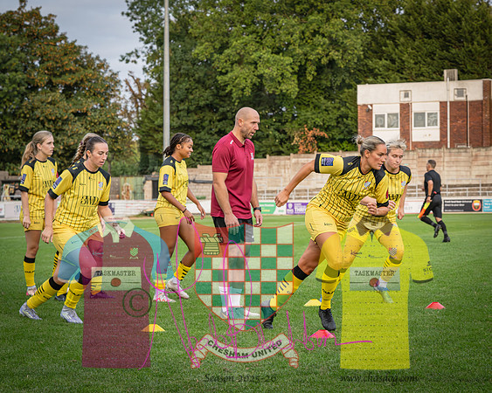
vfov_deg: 17.5
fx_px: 1275
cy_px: 145
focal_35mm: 88
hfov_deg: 21.7
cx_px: 354
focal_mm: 57
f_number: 5
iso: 2000
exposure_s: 1/640
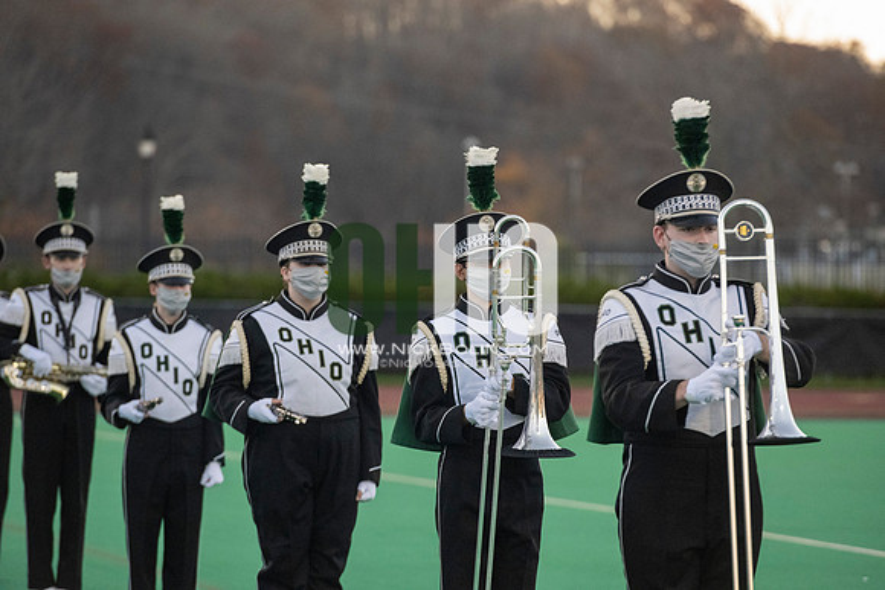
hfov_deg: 10.3
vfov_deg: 6.9
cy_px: 295
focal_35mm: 200
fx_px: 4918
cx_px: 442
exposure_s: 1/5000
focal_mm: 200
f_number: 4.5
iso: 5000
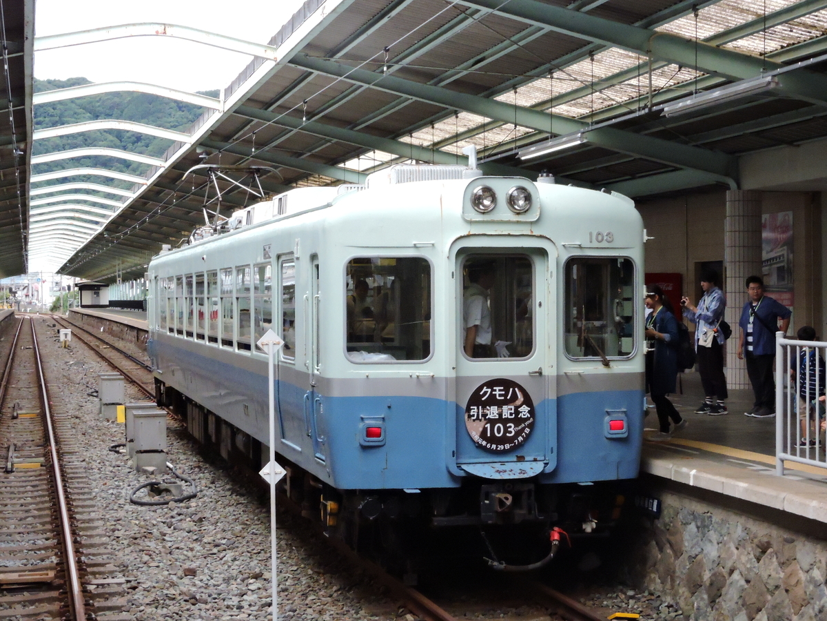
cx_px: 414
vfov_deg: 22.6
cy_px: 310
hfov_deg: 29.8
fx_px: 1553
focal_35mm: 65
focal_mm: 11.6
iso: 1600
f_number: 4.2
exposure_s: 1/1250
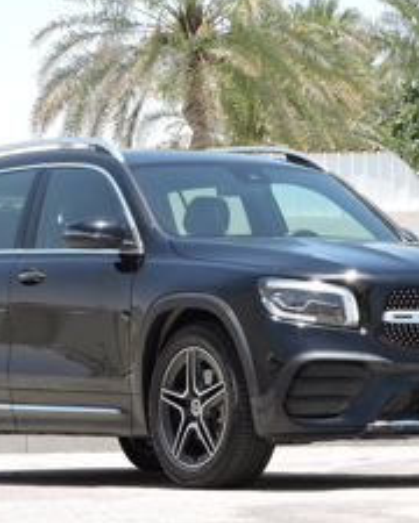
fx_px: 2713
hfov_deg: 8.8
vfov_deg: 11.0
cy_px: 294
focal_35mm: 175
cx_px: 230
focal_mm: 20.6
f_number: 5
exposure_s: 1/320
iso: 100
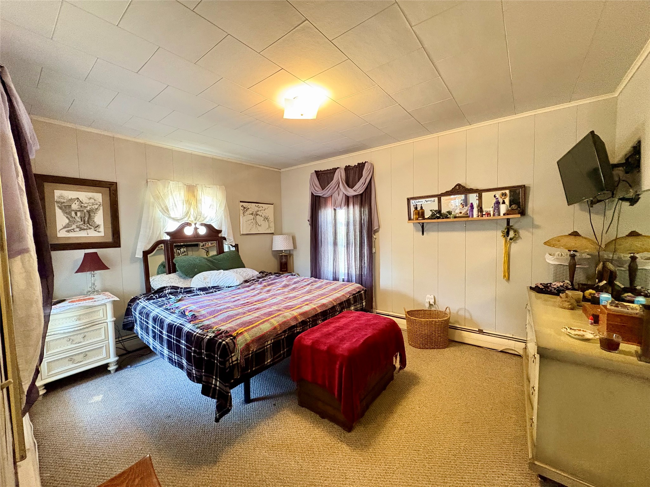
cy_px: 244
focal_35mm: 14
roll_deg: +1.9
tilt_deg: -2.3
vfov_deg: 85.7
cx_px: 325
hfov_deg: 102.1
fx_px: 263
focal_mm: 2.22
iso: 800
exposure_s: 1/40
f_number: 2.2
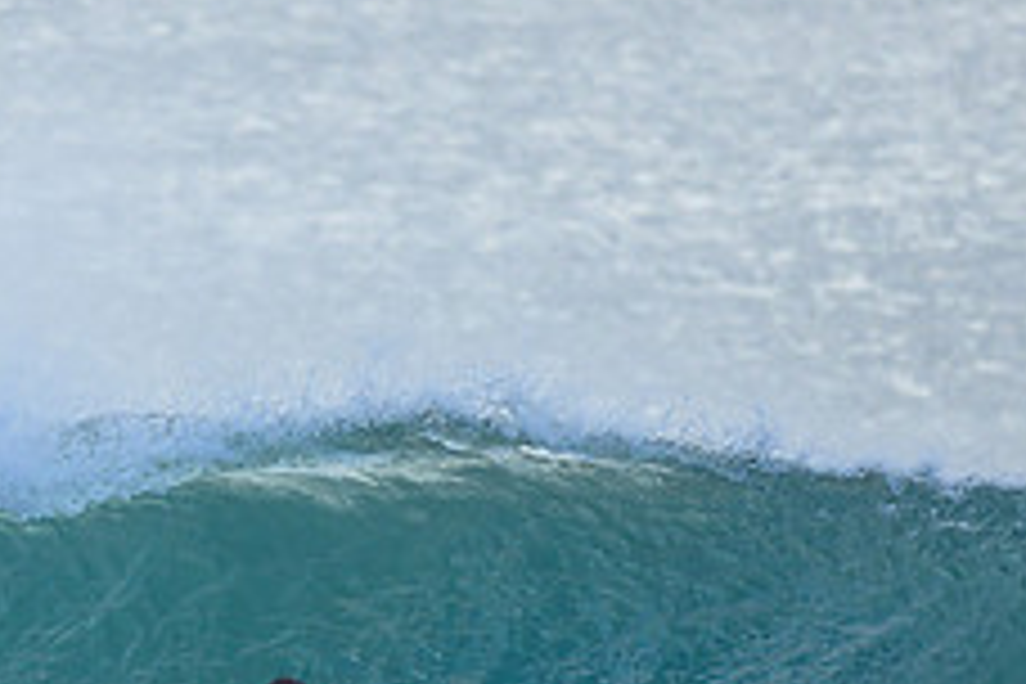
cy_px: 799
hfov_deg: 1.0
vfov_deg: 0.7
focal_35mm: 2034
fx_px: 57964
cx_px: 171
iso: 800
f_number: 6.3
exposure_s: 1/2500
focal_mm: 800
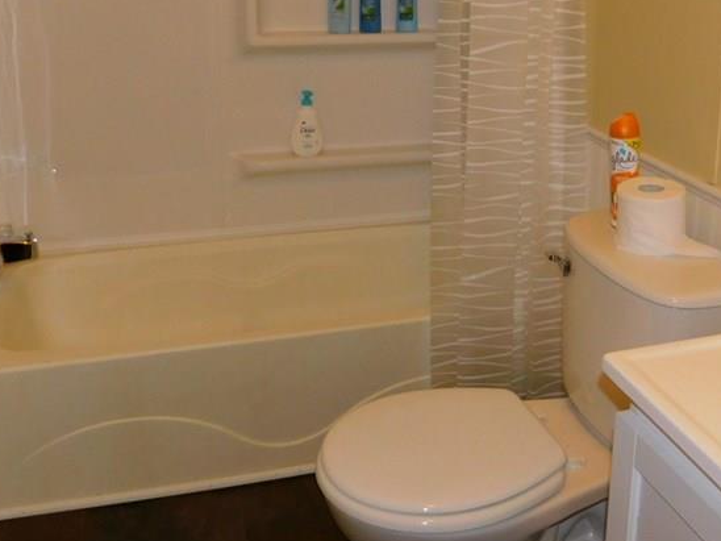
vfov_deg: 32.8
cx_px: 422
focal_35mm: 43
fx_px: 896
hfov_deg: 43.7
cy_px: 118
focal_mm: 4
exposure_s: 1/30
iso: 200
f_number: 3
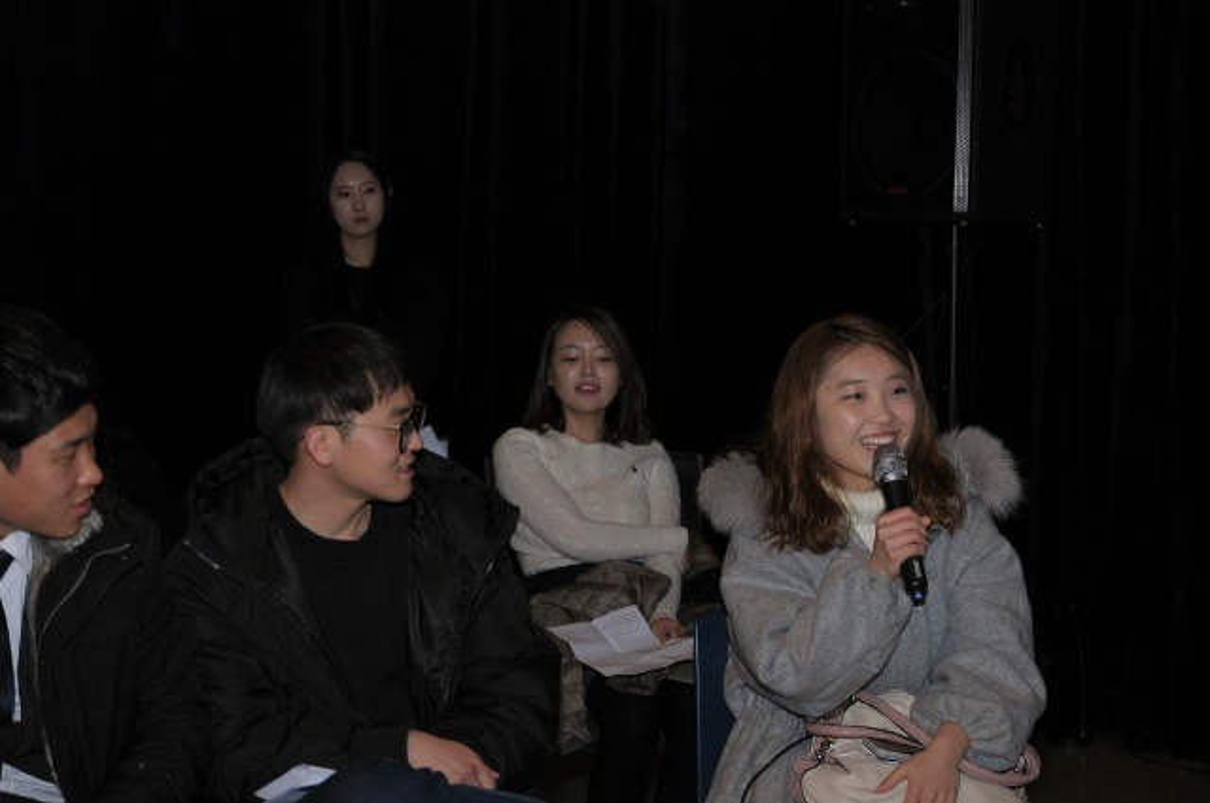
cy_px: 402
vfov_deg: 18.1
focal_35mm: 75
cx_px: 605
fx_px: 2518
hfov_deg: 27.0
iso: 500
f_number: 3.5
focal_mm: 50
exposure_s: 1/160
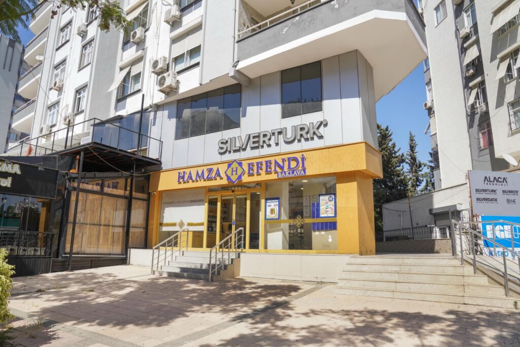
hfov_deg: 73.7
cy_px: 174
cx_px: 260
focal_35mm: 24
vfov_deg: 53.1
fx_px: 347
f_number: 13
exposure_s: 1/250
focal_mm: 24
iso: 400
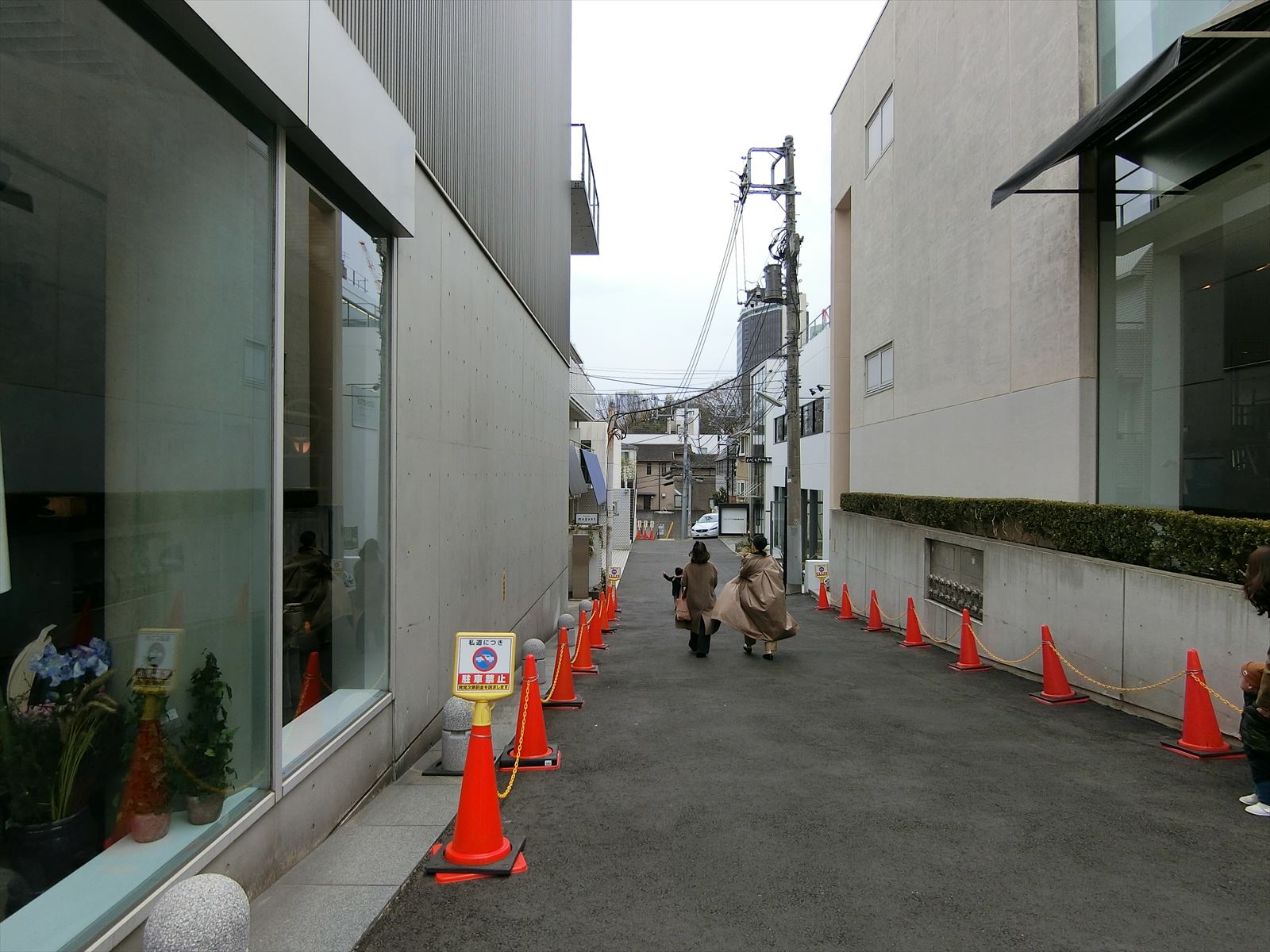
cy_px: 476
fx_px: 697
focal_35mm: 19
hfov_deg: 84.7
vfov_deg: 68.7
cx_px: 635
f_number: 6.9
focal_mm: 4.06
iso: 80
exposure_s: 1/160
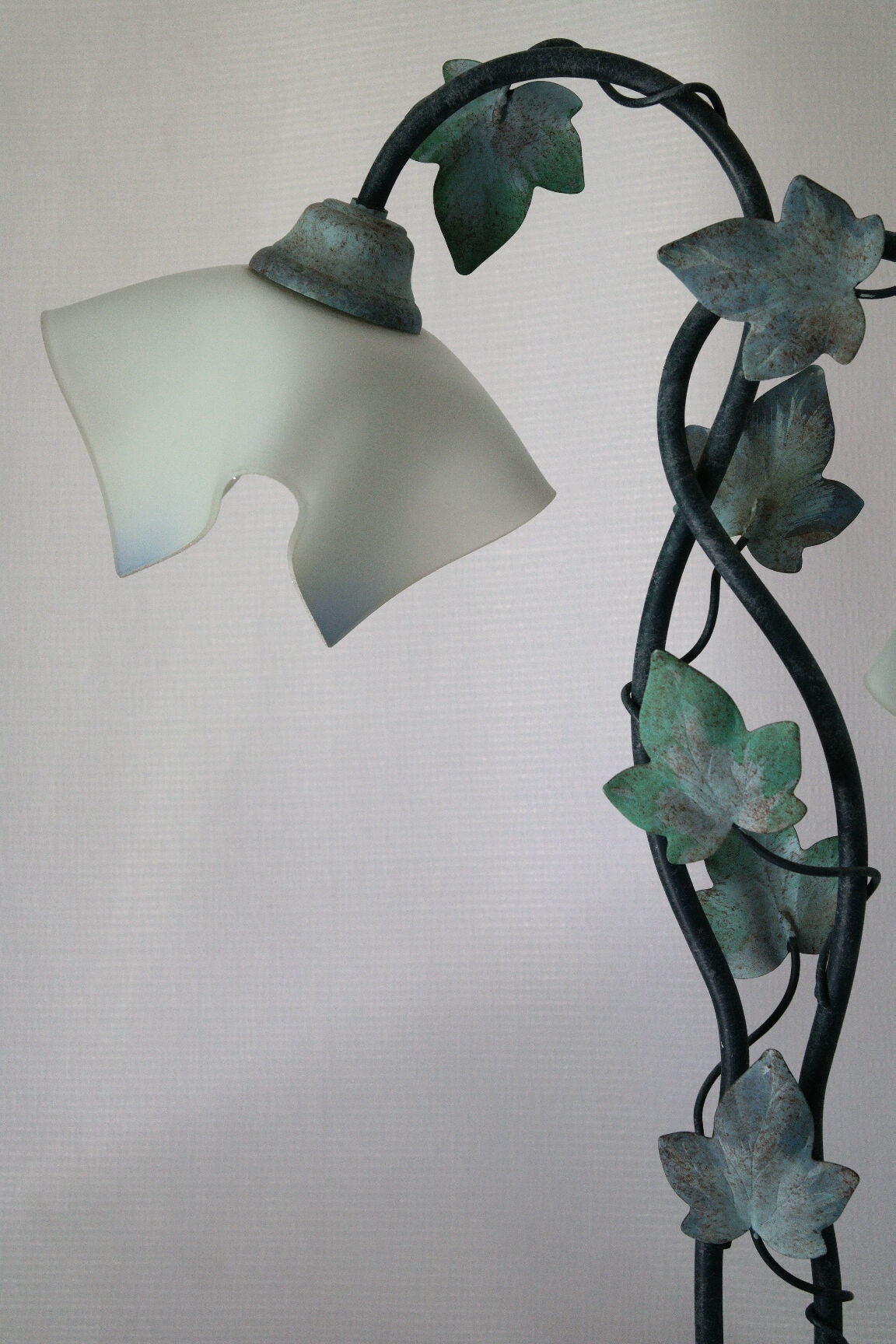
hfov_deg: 17.7
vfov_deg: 26.3
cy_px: 672
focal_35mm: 77
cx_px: 448
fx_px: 2874
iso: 800
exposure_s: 1/80
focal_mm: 50
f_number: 5.6
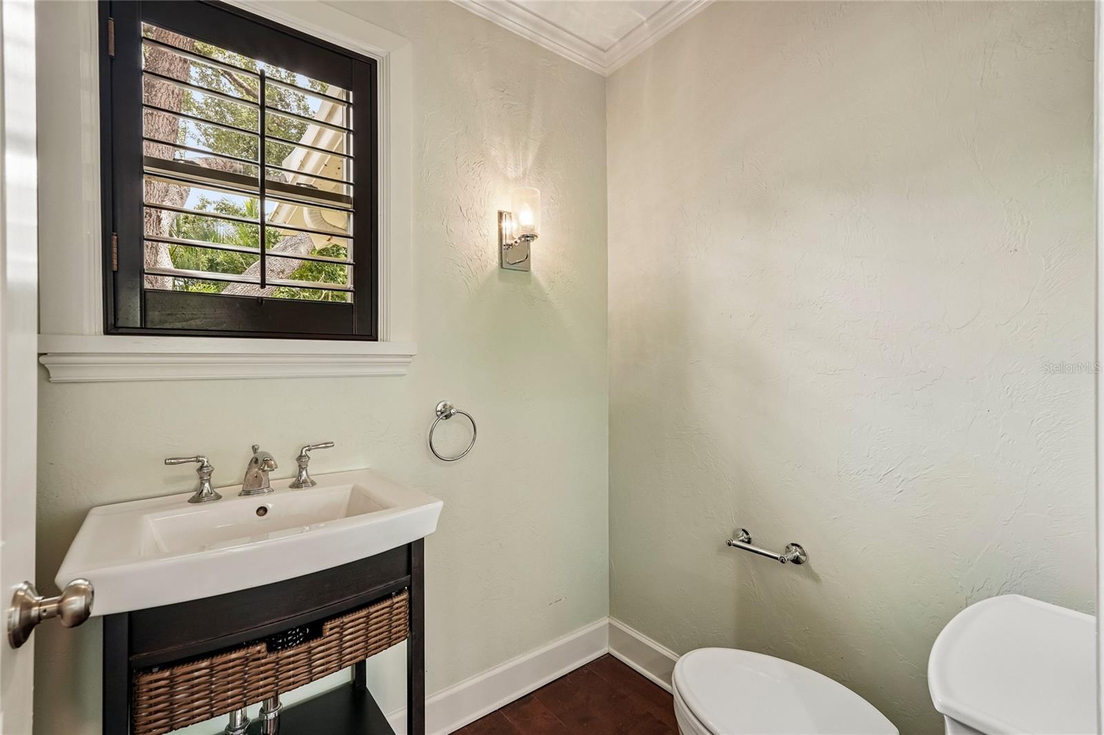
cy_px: 368
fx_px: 491
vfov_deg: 73.7
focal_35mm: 16
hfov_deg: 96.7
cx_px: 552
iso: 400
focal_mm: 16
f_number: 8
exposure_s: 1/10
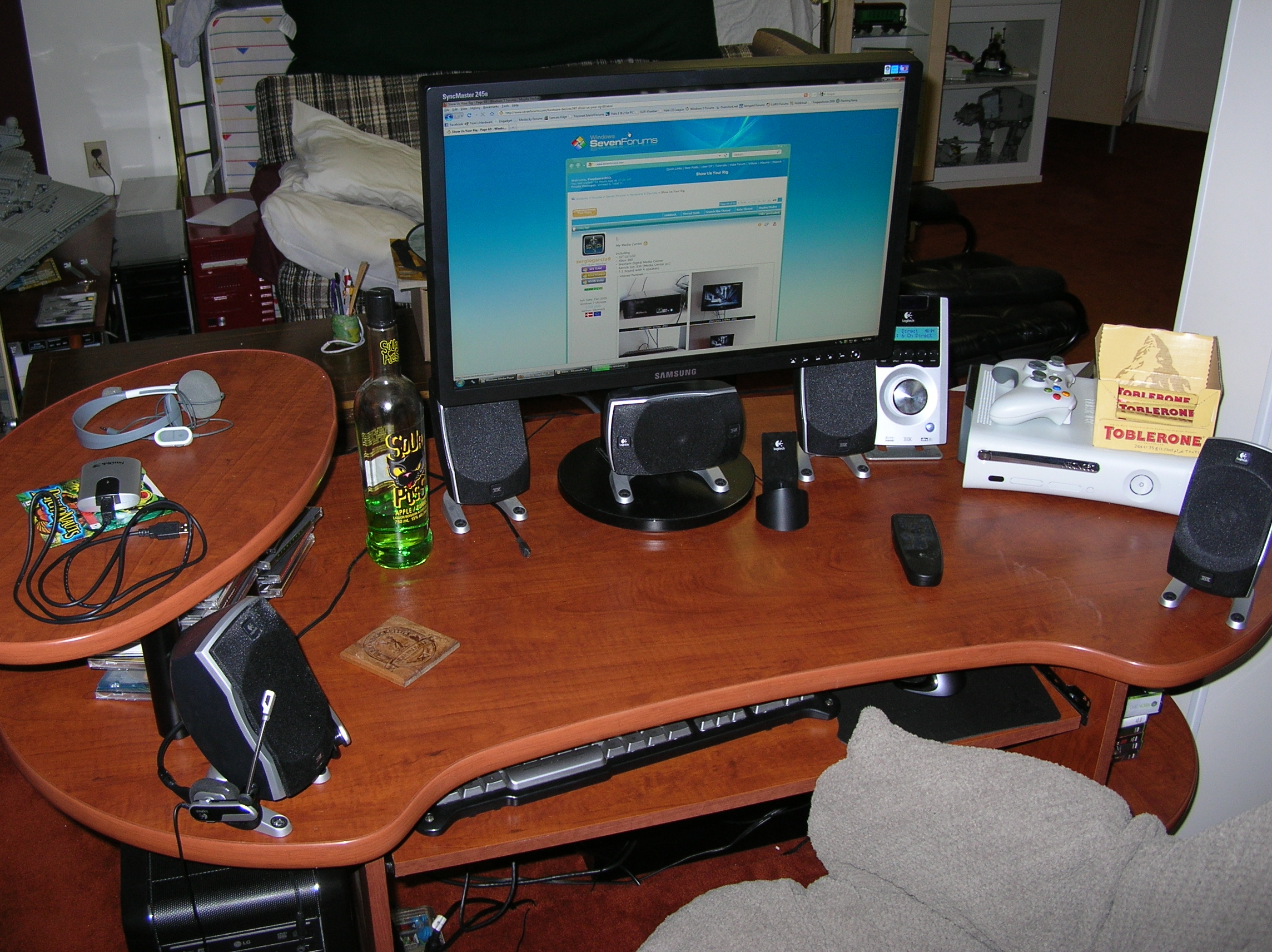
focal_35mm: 36
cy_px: 476
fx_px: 1322
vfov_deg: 39.6
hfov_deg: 51.4
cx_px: 636
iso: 50
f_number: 2.7
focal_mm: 6
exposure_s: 1/60.1
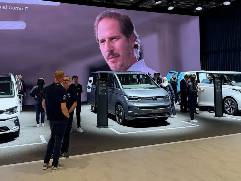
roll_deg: +0.0
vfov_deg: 40.1
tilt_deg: +3.2
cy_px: 56
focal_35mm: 35
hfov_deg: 52.6
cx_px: 117
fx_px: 244
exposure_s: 1/143
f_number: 1.78
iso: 200
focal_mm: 6.76
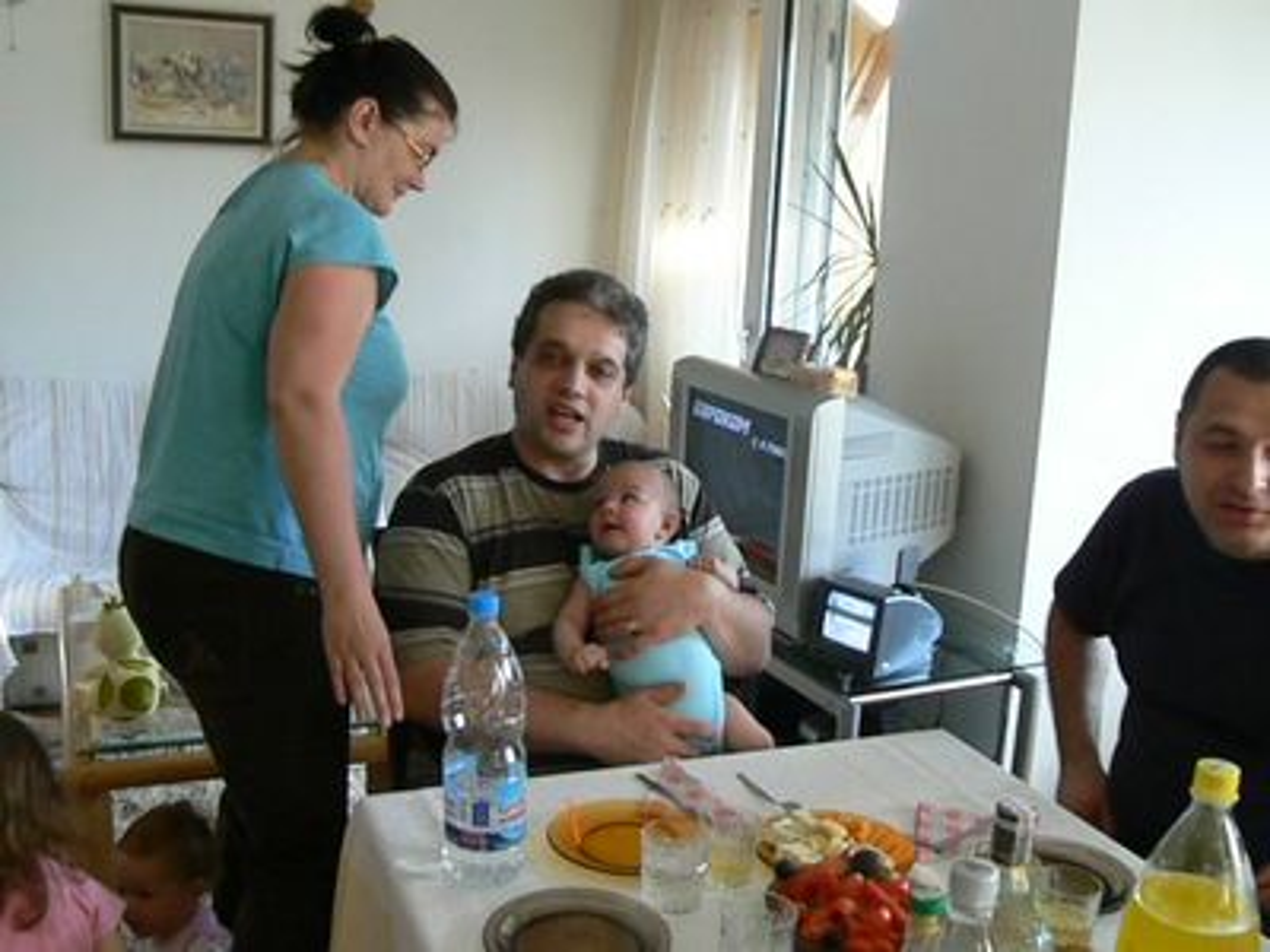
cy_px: 476
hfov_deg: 51.4
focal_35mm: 36
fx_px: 1321
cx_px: 635
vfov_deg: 39.7
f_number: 5.6
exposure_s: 1/60
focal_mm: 6
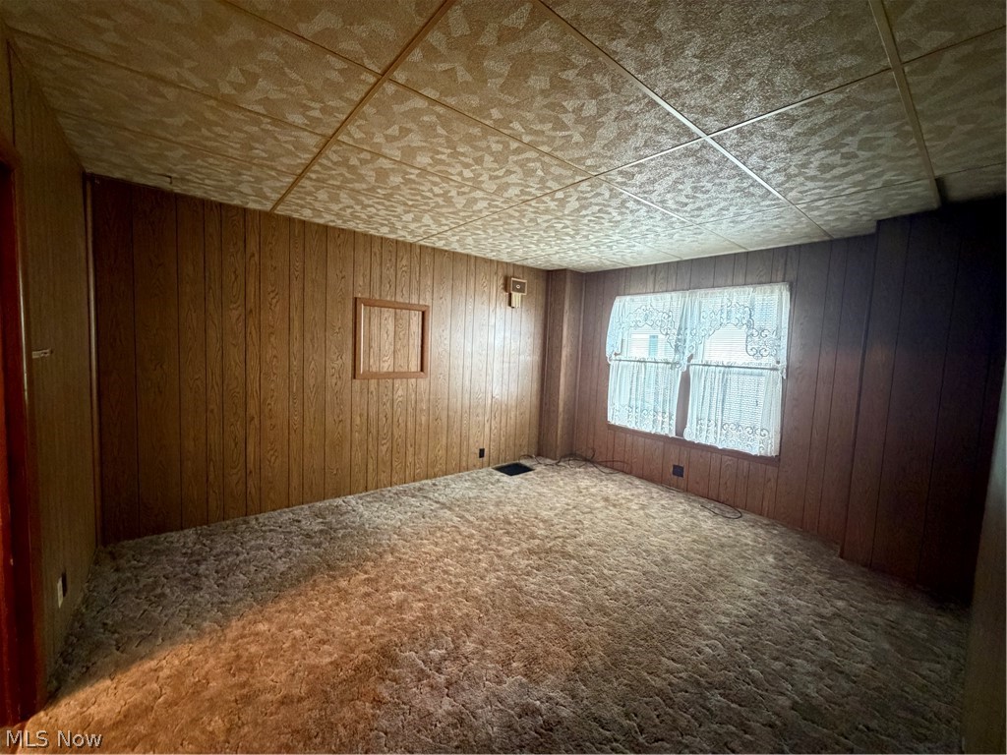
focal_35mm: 14
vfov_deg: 85.7
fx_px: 407
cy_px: 378
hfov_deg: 102.1
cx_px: 504
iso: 1000
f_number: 2.2
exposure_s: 1/60
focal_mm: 2.22
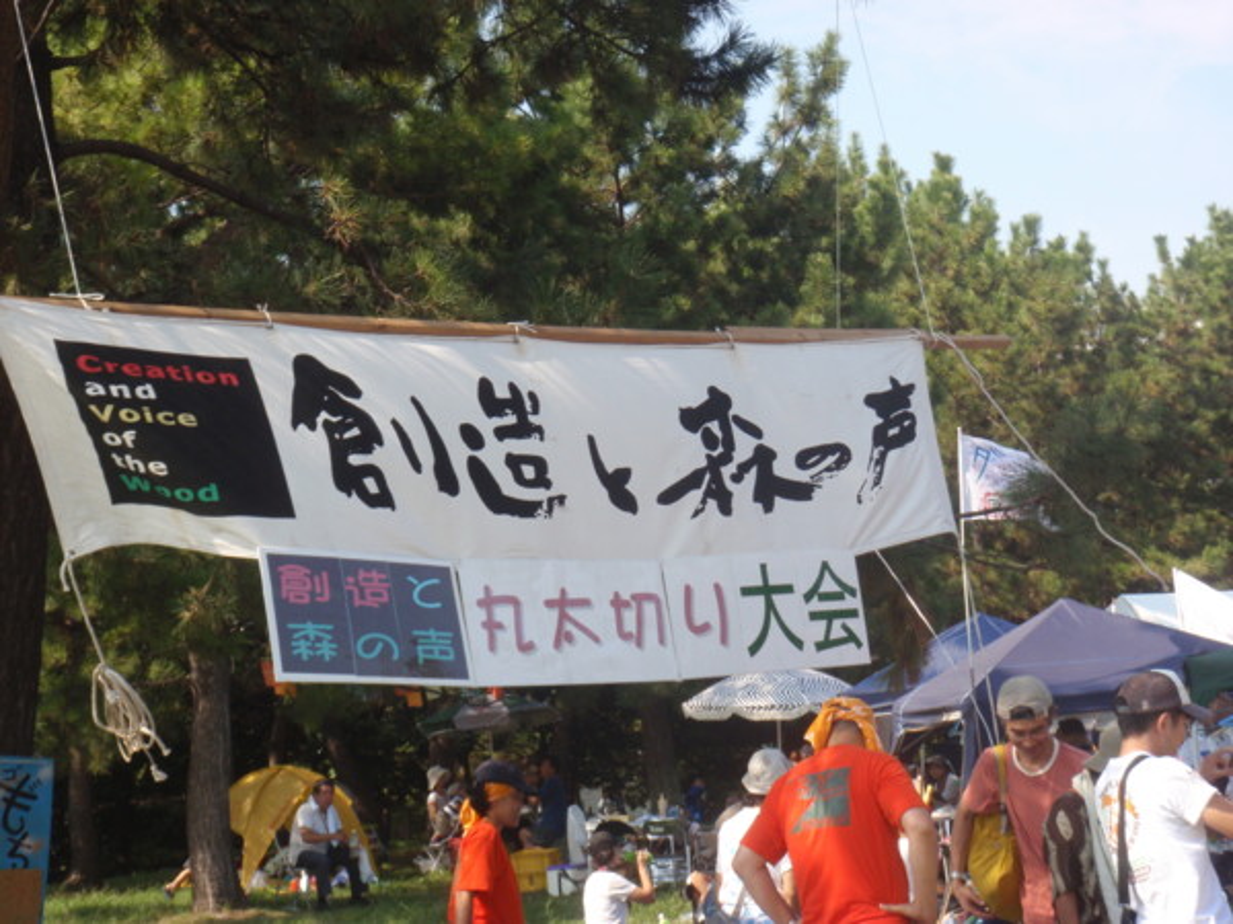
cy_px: 462
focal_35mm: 65
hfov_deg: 29.8
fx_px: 2315
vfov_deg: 22.6
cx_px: 616
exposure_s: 1/250
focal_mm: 11.76
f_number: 4.7
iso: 80
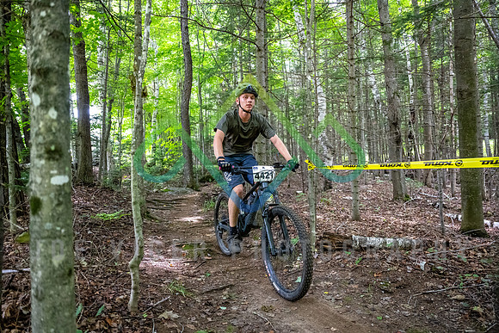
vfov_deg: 53.2
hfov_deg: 73.7
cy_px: 166
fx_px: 333
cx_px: 250
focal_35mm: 24
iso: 10000
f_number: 2.8
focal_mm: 24
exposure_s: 1/1250
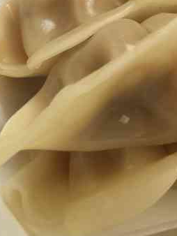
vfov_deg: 23.5
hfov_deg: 18.1
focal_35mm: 80
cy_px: 9
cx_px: 167
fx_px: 545
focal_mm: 4.15
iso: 25
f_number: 2.2
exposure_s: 1/874
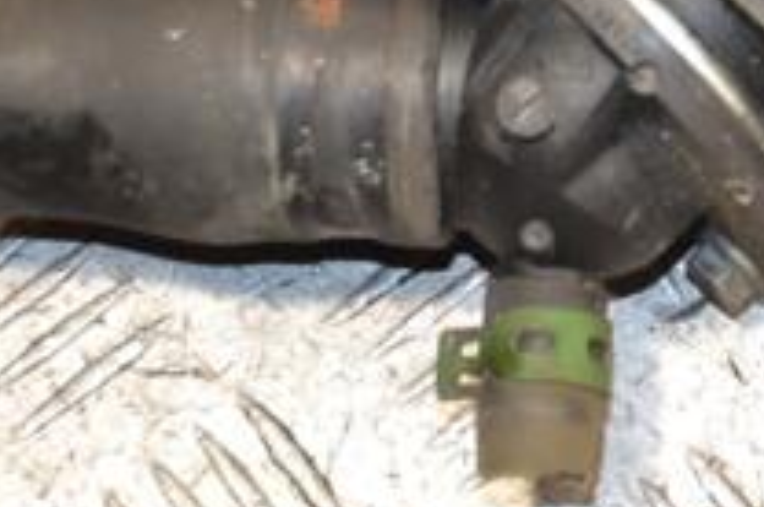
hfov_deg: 11.2
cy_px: -118
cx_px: 834
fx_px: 3856
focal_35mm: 182
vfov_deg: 7.5
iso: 800
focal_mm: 42
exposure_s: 1/160
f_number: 4.8
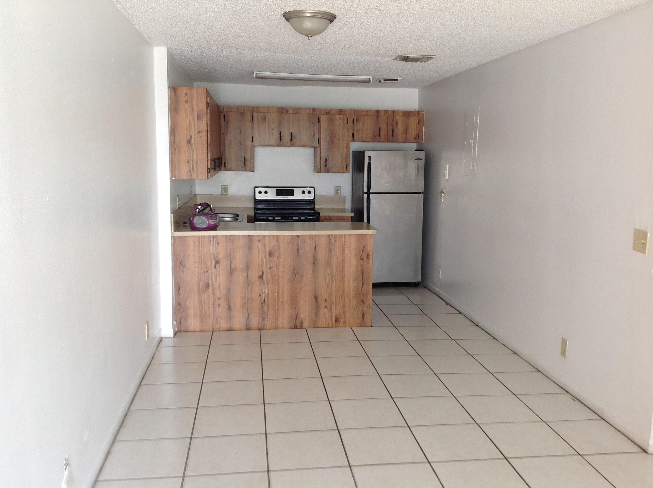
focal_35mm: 35
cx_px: 326
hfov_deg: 52.7
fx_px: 659
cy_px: 244
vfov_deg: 40.6
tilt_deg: -7.4
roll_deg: -2.0
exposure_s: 1/24
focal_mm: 4.28
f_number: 2.4
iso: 64
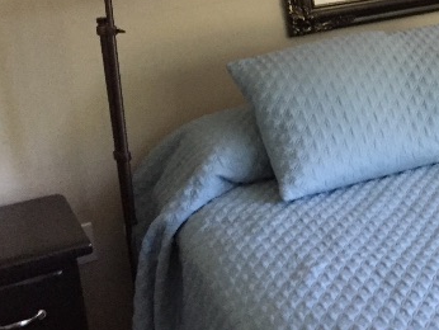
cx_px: 486
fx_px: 850
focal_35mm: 67
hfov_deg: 26.6
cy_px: 18
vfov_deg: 21.4
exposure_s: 1/30
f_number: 2.2
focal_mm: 4.15
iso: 250
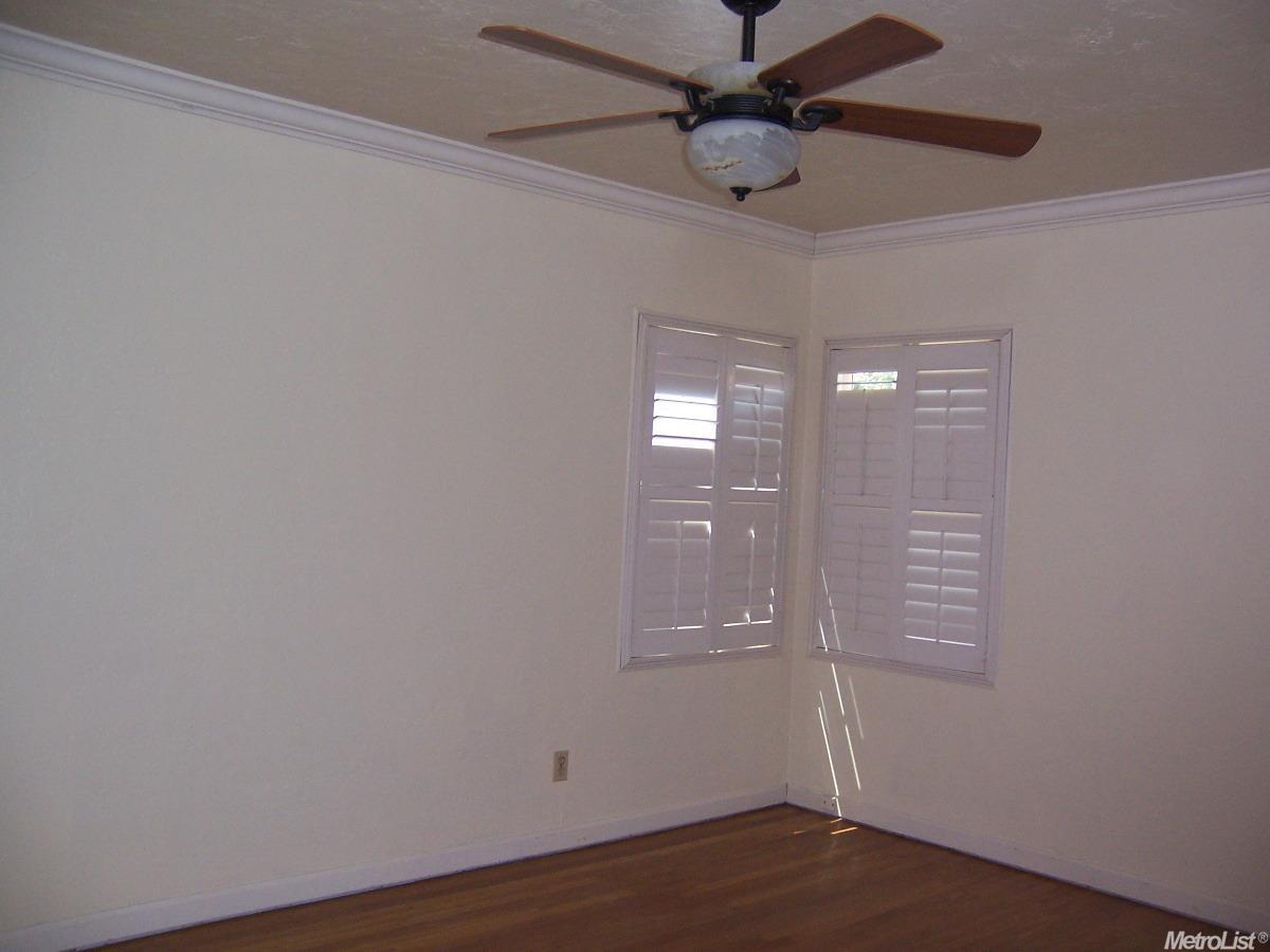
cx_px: 635
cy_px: 476
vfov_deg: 42.9
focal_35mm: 33
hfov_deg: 55.4
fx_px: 1211
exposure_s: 1/60
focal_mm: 5.5
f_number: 2.8
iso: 140
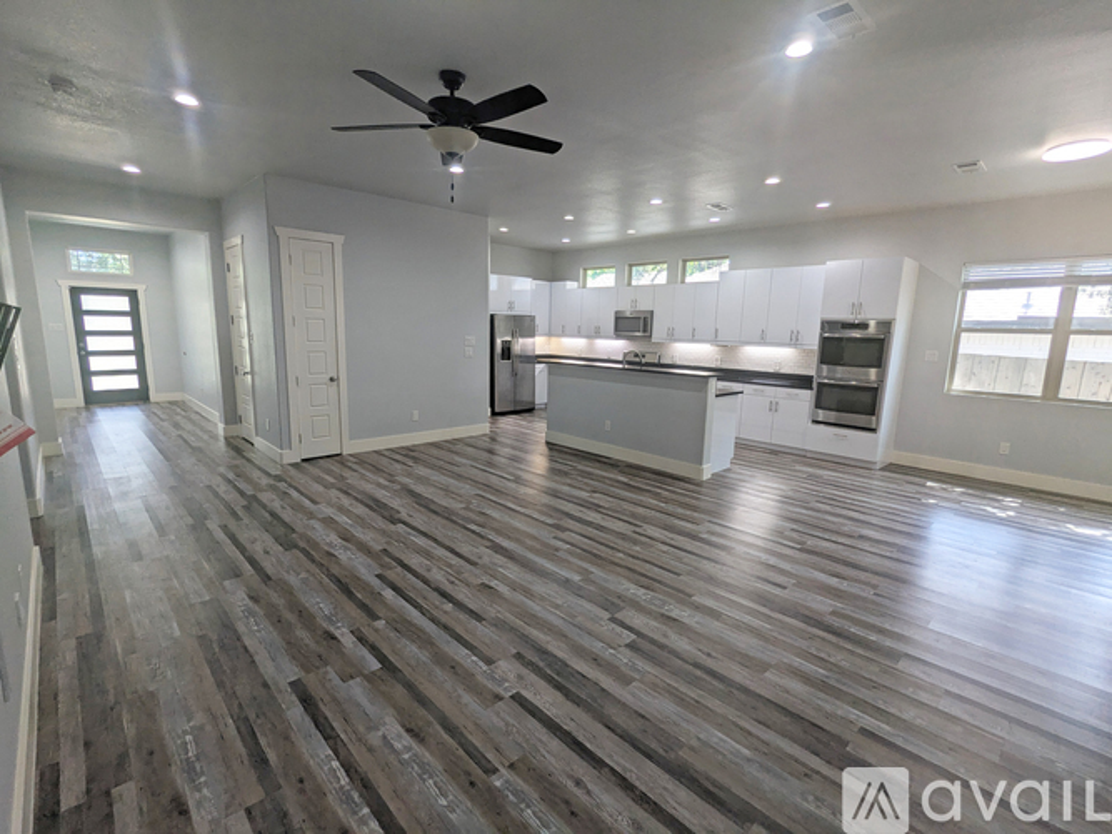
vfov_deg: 78.1
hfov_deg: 94.5
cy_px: 417
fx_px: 514
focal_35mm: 16
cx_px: 556
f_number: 2.2
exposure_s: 1/60
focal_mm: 2.35
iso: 63
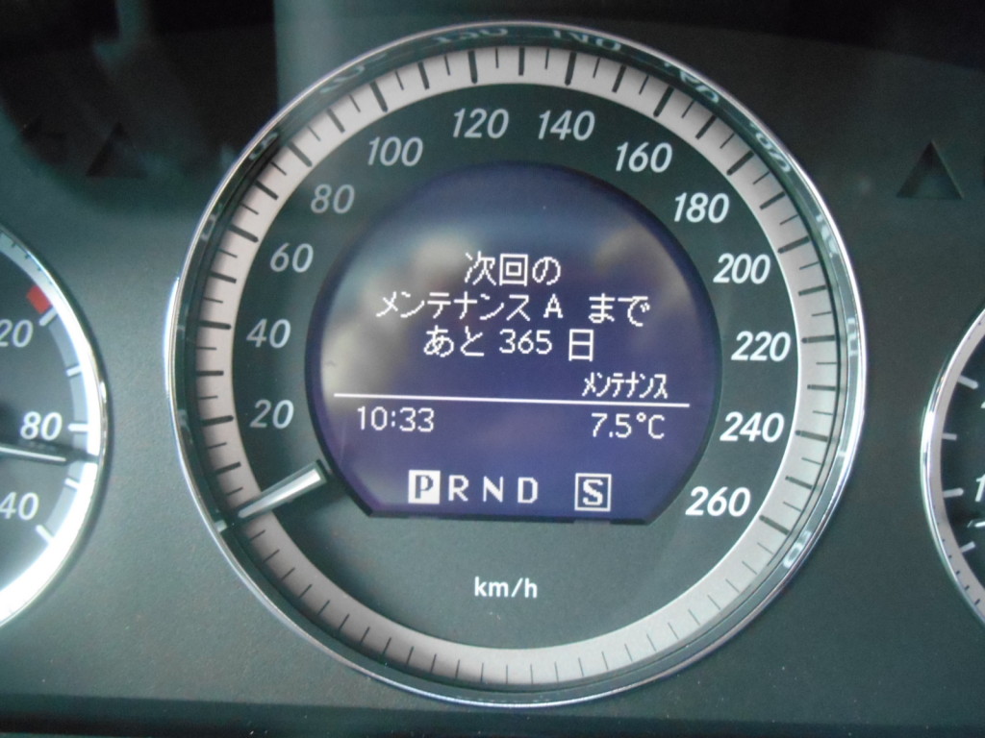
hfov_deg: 67.3
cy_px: 369
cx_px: 492
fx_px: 740
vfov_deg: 53.1
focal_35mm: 26
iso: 800
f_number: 3.4
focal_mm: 4.7
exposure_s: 1/80
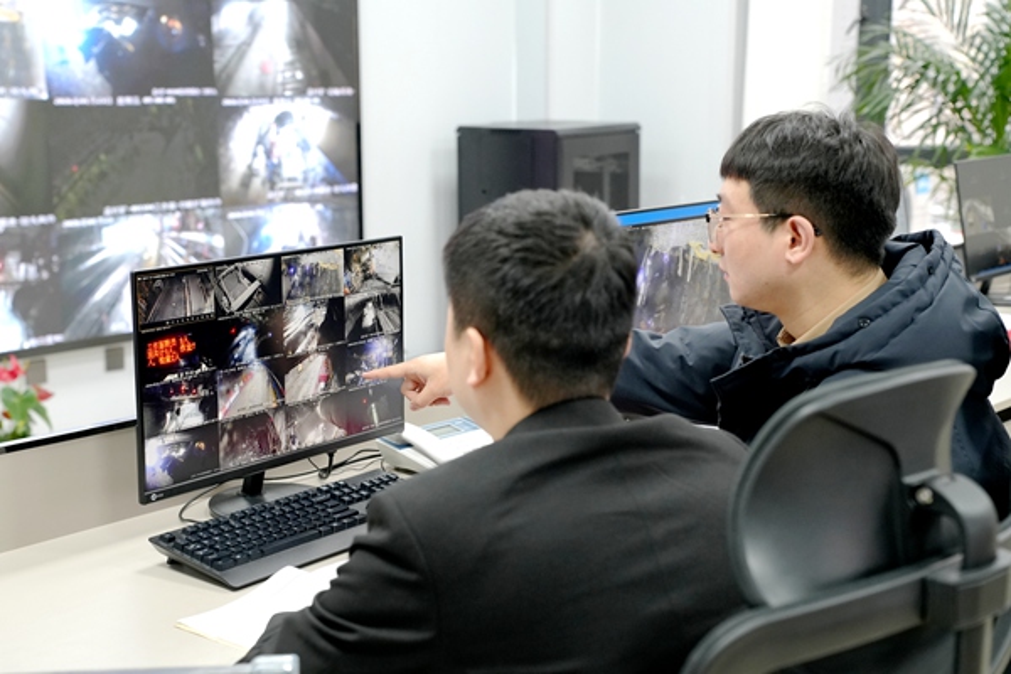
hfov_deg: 38.9
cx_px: 506
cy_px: 337
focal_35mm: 51
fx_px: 1432
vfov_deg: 26.5
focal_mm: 51
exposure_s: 1/160
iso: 2000
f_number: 4
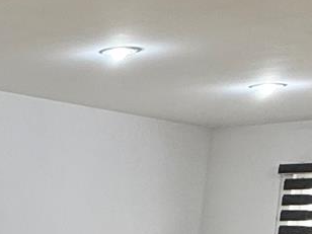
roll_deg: -2.5
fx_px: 838
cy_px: 319
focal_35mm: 93
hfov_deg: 15.7
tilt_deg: -5.0
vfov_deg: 15.0
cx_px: -344
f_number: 2.2
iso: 125
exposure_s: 1/120
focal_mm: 2.22
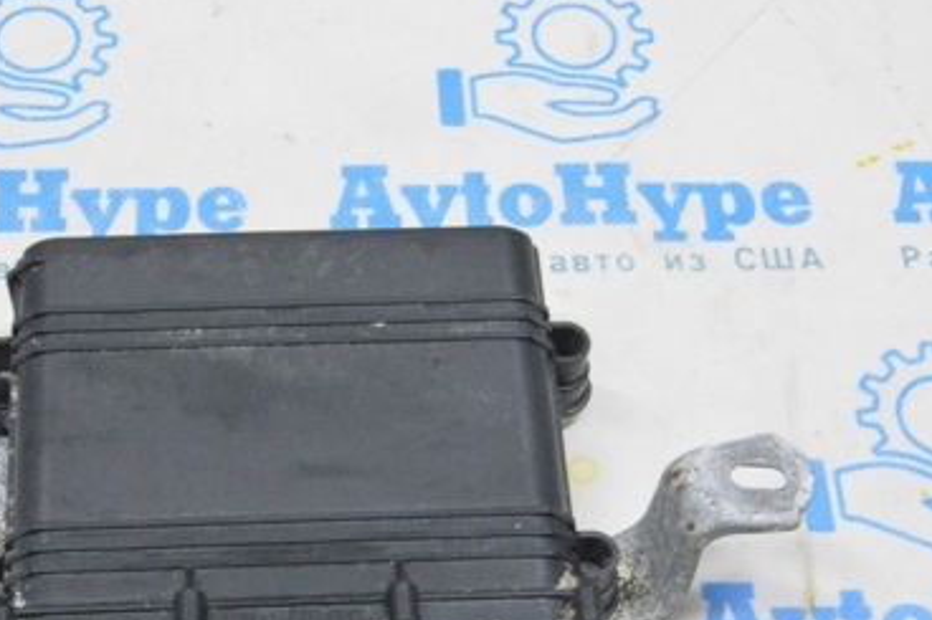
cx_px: 309
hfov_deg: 27.5
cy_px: 442
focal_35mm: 73
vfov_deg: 18.6
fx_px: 1889
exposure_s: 1/20
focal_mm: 28
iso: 6400
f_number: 20
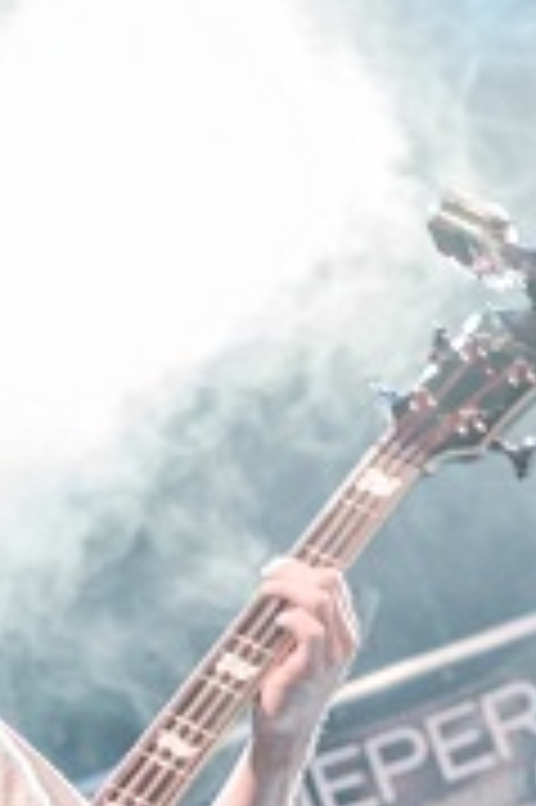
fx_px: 4139
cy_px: 930
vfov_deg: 11.0
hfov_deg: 7.4
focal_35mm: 185
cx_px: 248
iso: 1000
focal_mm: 46
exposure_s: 1/100
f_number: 2.8
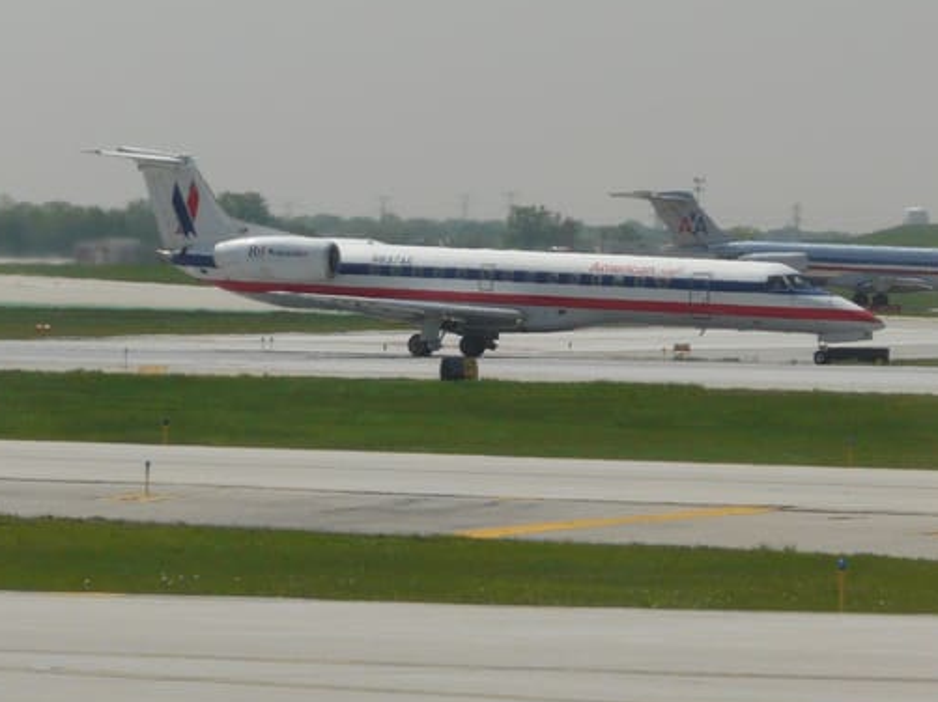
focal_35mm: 319
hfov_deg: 6.2
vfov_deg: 4.7
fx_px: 8640
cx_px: 574
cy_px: 366
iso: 100
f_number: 6.3
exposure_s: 1/400
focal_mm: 25.9
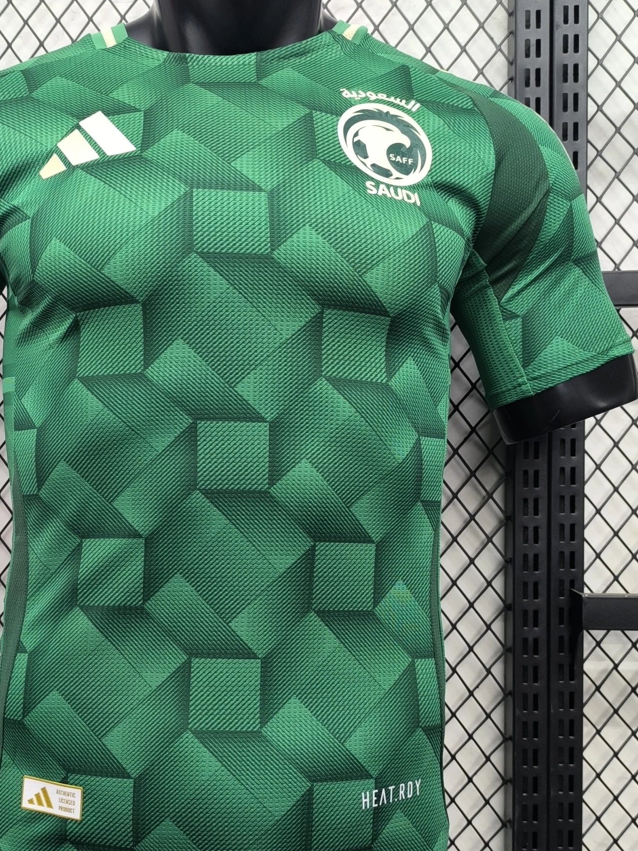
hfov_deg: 37.3
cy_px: 474
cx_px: 213
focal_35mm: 38
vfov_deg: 48.9
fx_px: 934
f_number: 1.65
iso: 640
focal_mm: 6.14
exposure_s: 1/50
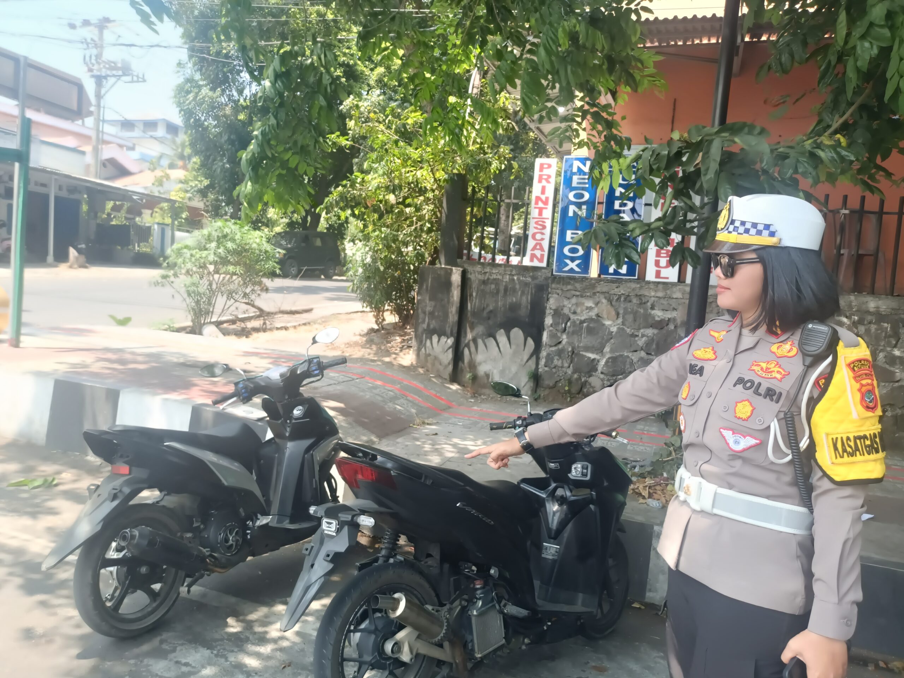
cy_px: 339
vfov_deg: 54.9
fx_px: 653
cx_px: 452
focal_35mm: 25
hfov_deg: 69.4
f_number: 1.7
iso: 80
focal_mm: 4.7
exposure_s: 1/101
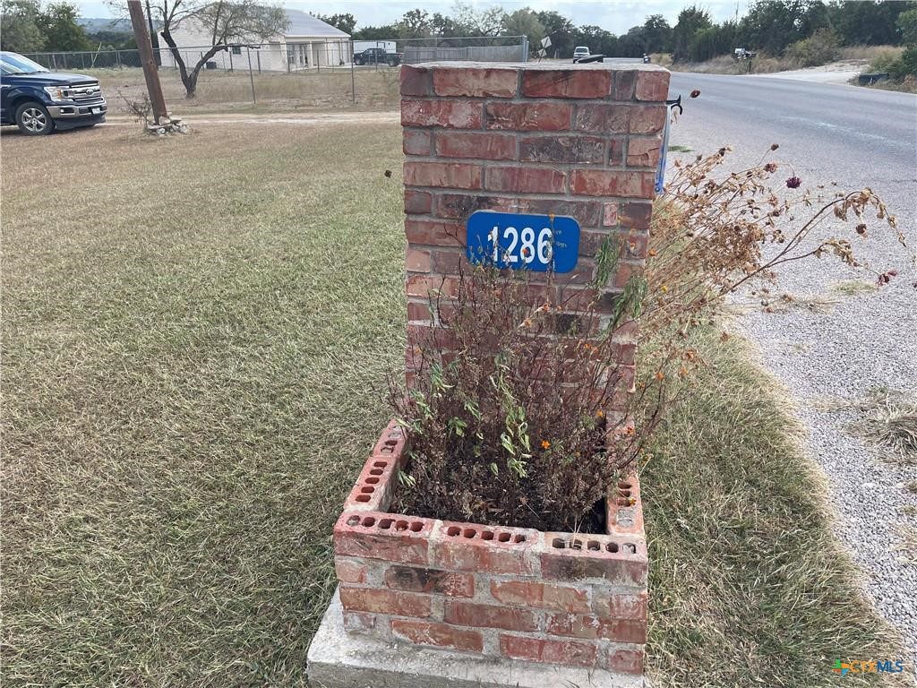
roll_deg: -1.2
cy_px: 344
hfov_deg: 67.3
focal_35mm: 26
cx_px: 458
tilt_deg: -25.5
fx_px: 689
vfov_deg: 53.1
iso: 32
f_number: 1.6
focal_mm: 4.2
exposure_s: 1/1135
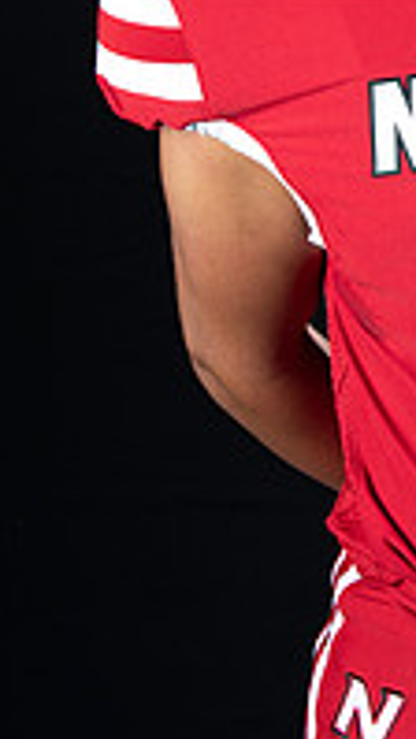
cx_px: 520
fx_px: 2548
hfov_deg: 9.2
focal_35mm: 130
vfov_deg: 16.3
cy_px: 78
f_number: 9
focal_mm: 55
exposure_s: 1/160
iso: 320
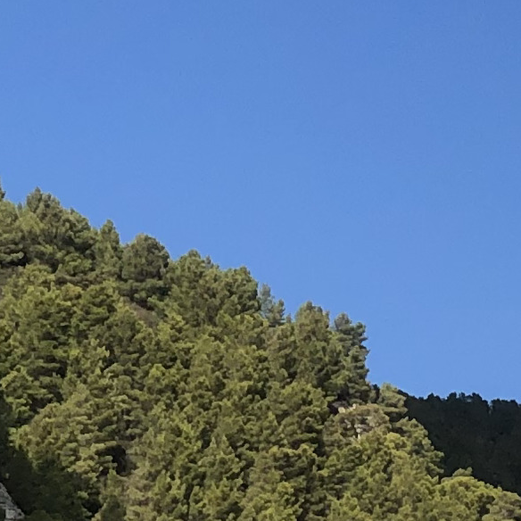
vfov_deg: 5.5
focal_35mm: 315
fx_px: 5364
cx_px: 822
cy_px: 785
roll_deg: +1.7
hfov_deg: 5.5
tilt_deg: +8.1
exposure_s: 1/1021
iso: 16
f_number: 2.4
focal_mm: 6
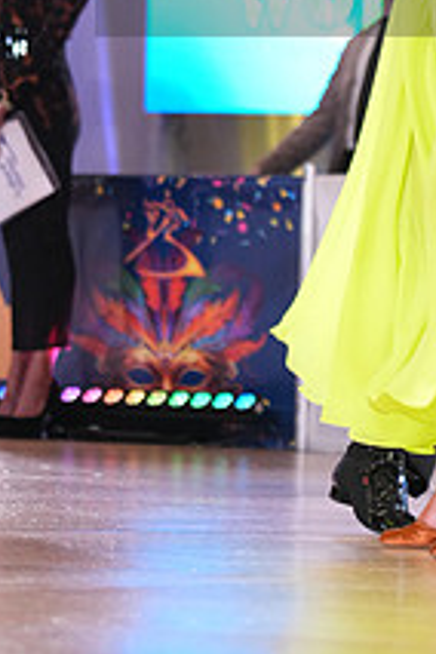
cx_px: 520
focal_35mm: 286
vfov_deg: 7.2
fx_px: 5195
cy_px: -64
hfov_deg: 4.8
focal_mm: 105
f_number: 4
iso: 2000
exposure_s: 1/320
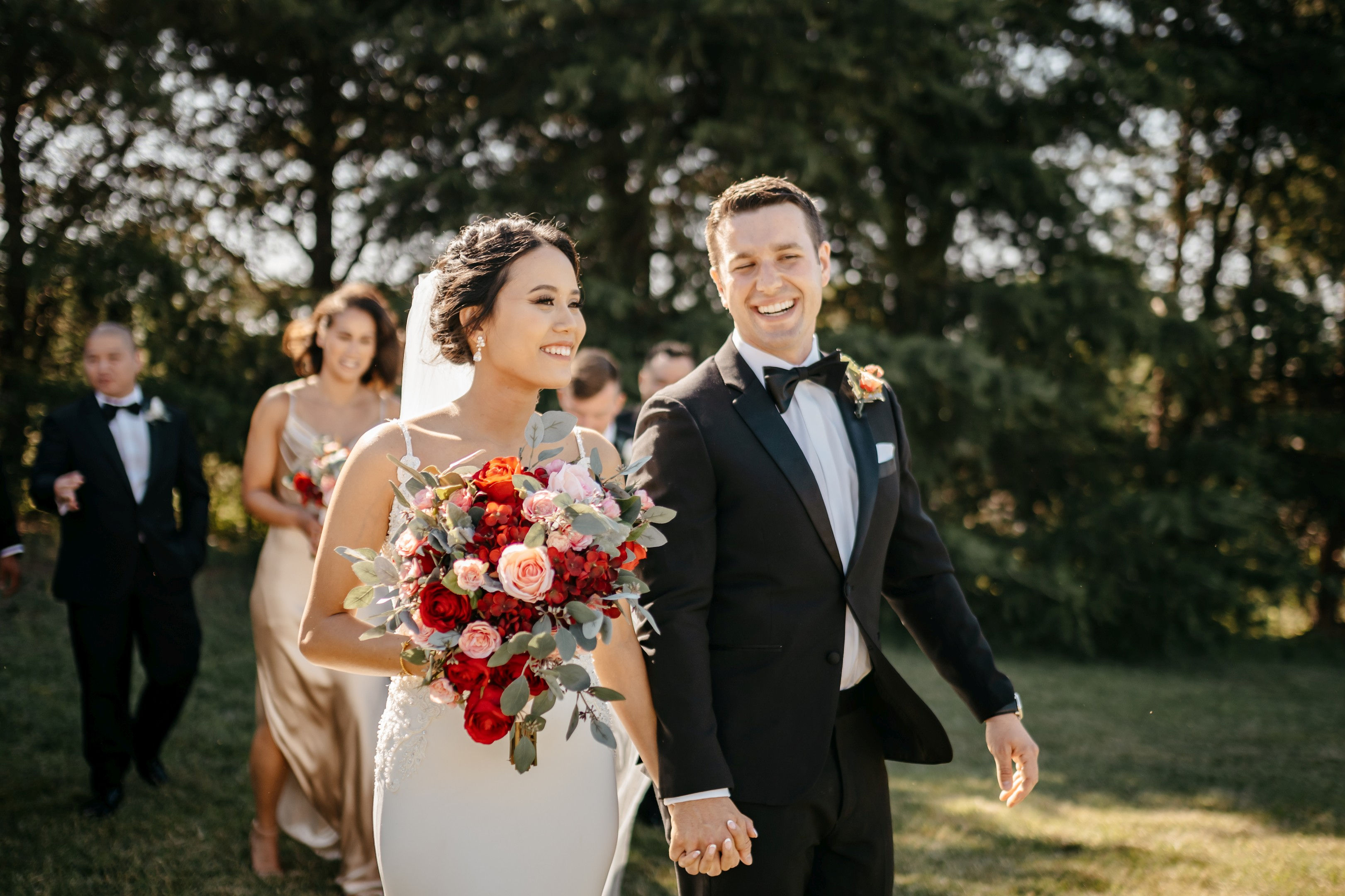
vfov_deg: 26.2
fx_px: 1922
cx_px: 716
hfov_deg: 38.6
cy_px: 513
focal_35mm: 51
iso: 100
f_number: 1.4
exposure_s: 1/2000
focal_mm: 35
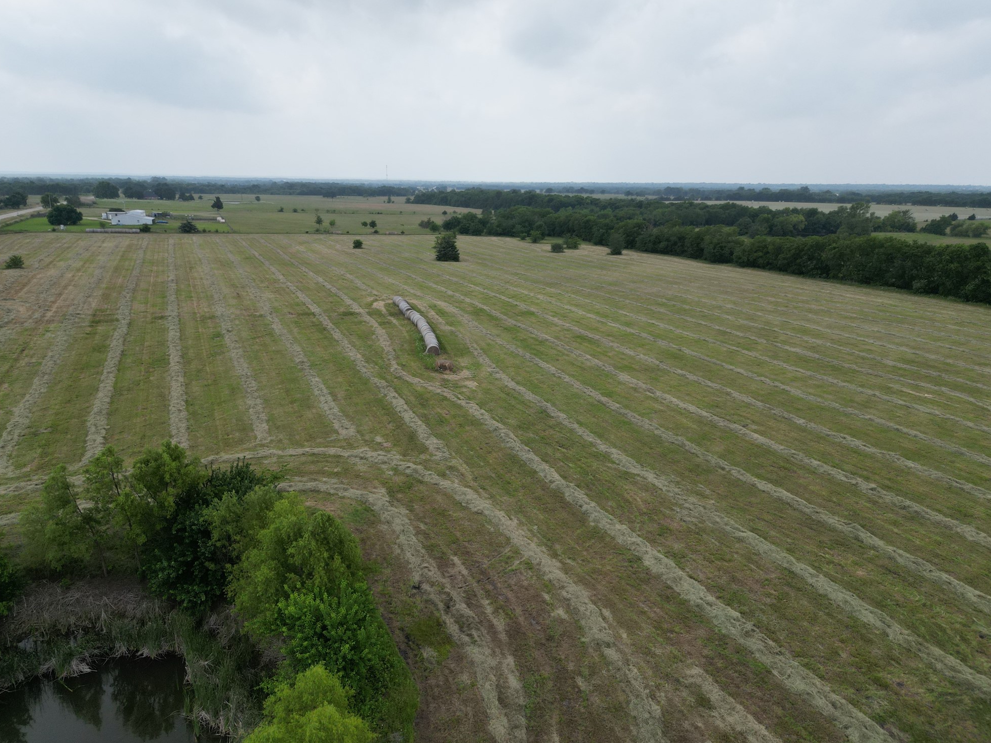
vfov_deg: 54.9
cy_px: 369
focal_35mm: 25
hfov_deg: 69.4
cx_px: 501
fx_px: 716
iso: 160
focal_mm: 6.72
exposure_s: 1/3000
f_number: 1.7
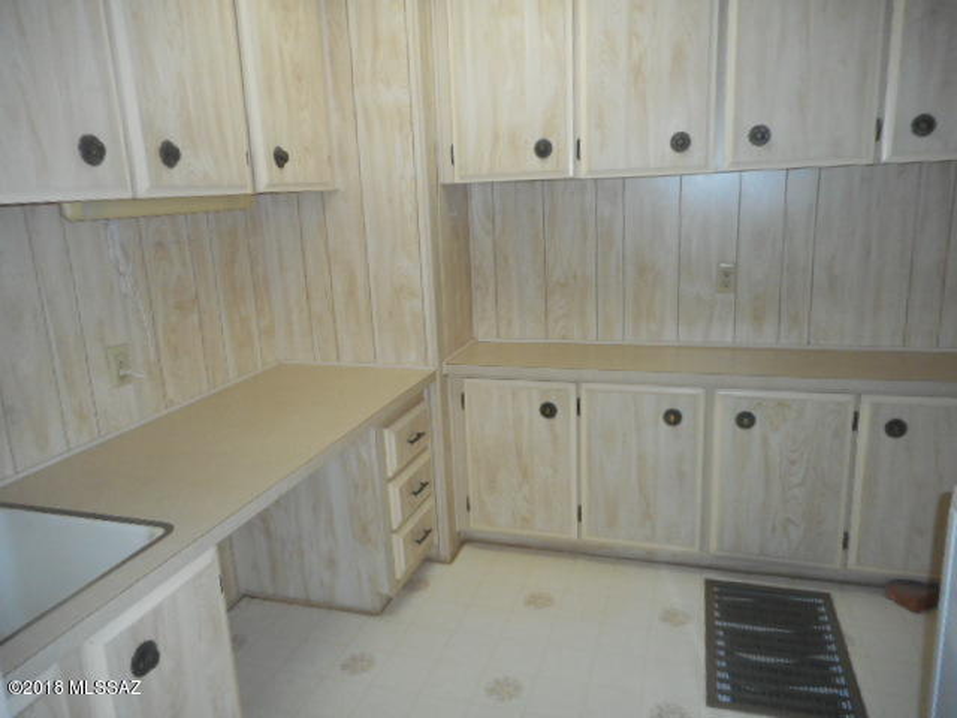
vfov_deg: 54.9
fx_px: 691
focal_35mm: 25
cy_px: 359
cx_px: 478
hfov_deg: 69.4
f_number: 3.7
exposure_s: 1/25
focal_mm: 4.5
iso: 250
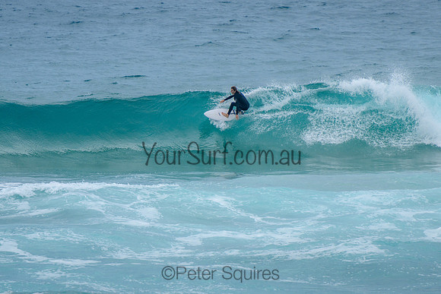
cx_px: 226
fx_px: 6739
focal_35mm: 550
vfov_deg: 2.5
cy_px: 125
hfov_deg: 3.7
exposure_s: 1/2000
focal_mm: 400
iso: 220
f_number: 5.6
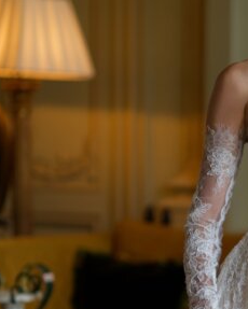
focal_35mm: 209
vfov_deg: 9.2
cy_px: 291
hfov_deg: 7.4
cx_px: 271
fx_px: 1916
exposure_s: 1/200
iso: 64
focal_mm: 50
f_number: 1.2
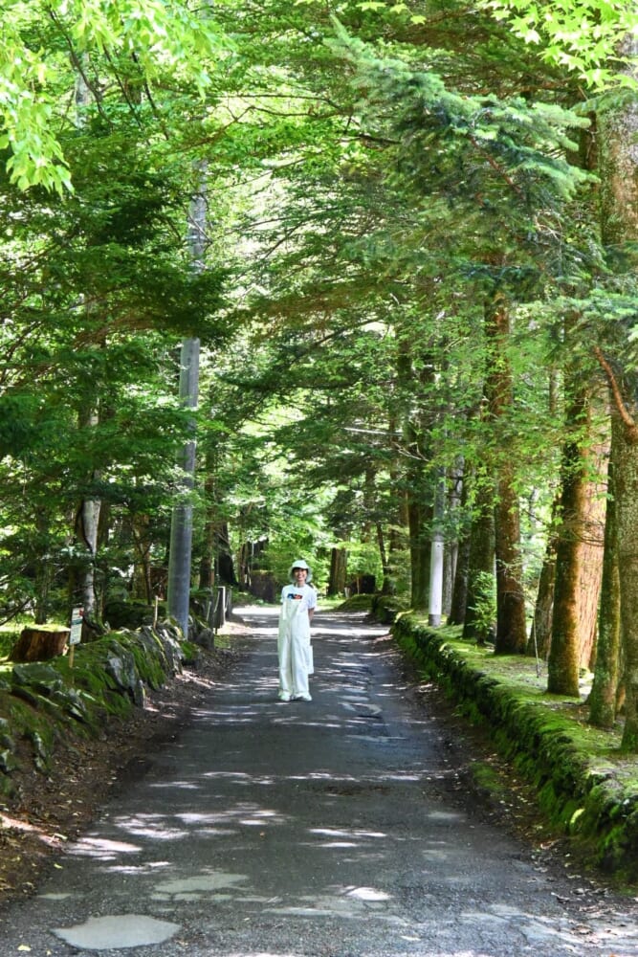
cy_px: 478
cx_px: 319
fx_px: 1993
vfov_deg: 27.0
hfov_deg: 18.2
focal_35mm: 75
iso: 1800
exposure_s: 1/125
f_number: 6.3
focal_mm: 50
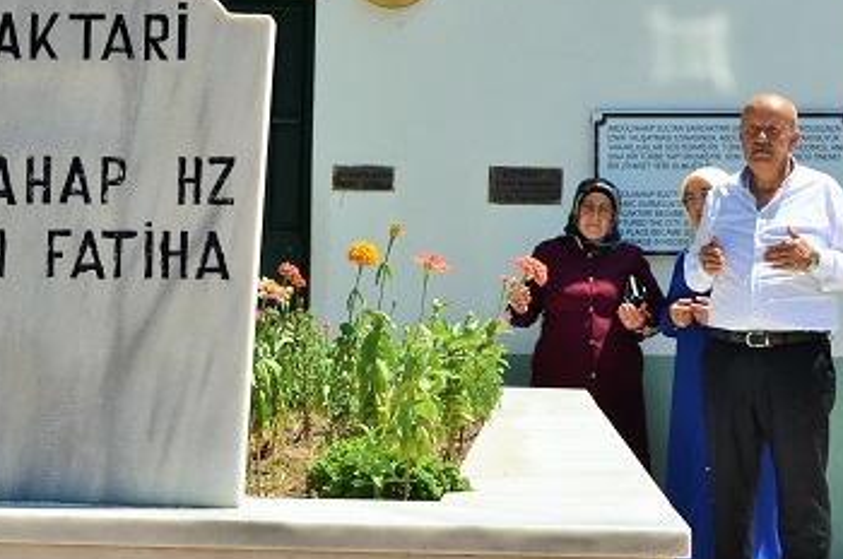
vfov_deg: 15.1
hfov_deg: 22.7
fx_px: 2104
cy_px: 216
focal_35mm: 90
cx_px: 441
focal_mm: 30
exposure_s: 1/250
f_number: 8
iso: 110
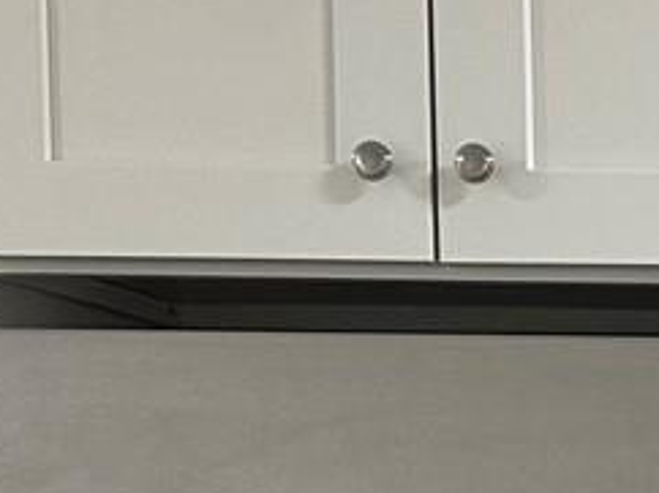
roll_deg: -1.1
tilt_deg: -3.8
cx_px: 1854
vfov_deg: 8.8
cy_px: 1011
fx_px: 3024
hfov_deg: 9.9
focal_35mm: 159
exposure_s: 1/60
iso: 125
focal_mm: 6.86
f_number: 1.78
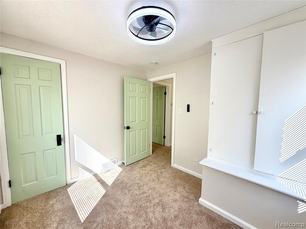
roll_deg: -1.2
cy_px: 114
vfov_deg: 85.7
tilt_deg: -4.8
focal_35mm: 14
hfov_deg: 102.1
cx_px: 153
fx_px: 124
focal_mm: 2.22
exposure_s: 1/121
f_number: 2.2
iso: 50
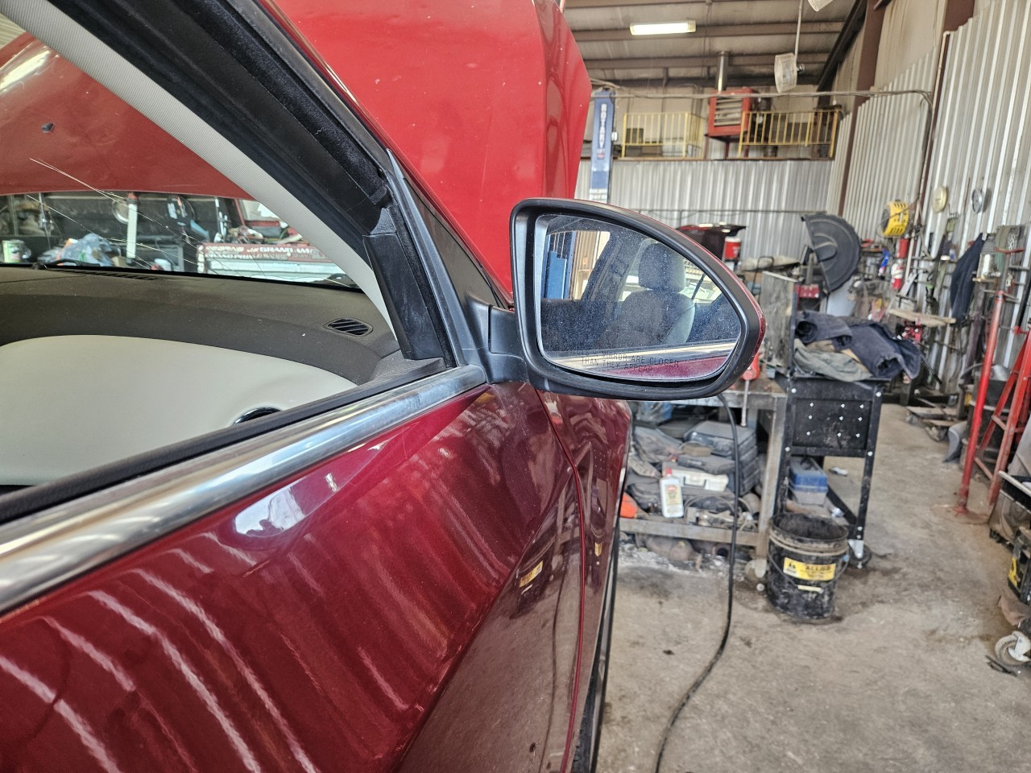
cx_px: 516
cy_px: 386
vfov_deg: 58.9
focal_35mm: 23
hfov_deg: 73.9
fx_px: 685
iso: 200
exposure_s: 1/120
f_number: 1.8
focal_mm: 5.4
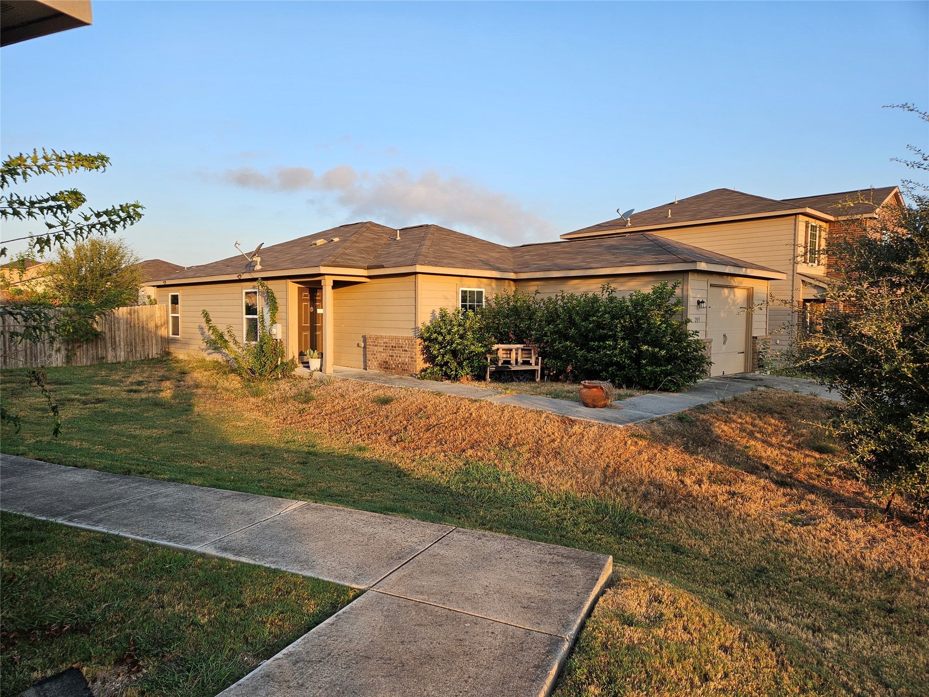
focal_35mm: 23
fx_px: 617
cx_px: 464
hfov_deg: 73.9
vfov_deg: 58.9
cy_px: 348
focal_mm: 5.4
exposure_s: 1/351
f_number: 1.8
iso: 25
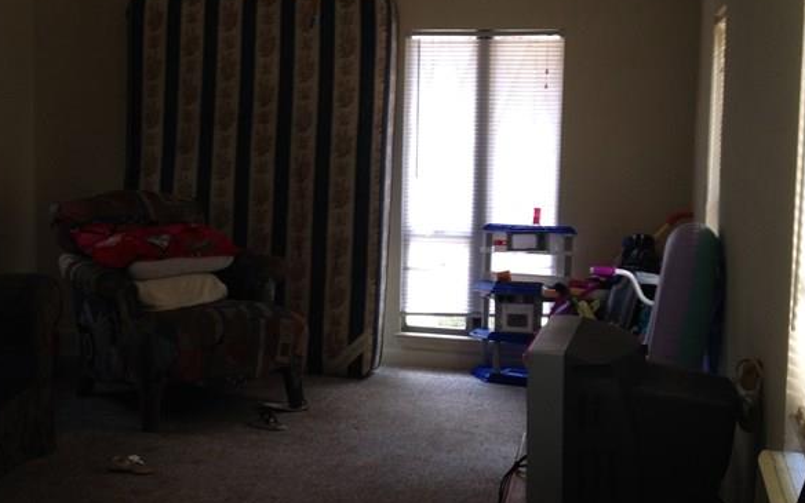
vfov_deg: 20.0
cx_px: 269
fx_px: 1426
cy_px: 201
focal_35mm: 65
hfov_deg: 31.3
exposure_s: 1/25
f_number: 2.4
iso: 50
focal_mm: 4.28
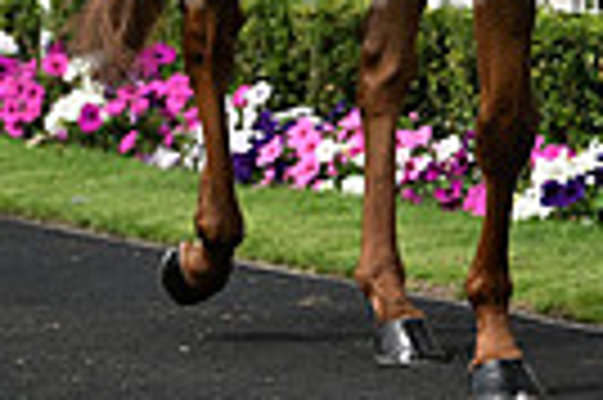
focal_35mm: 564
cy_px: -276
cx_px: 765
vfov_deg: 2.4
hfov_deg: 3.7
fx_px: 9435
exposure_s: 1/2500
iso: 500
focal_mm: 130
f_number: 5
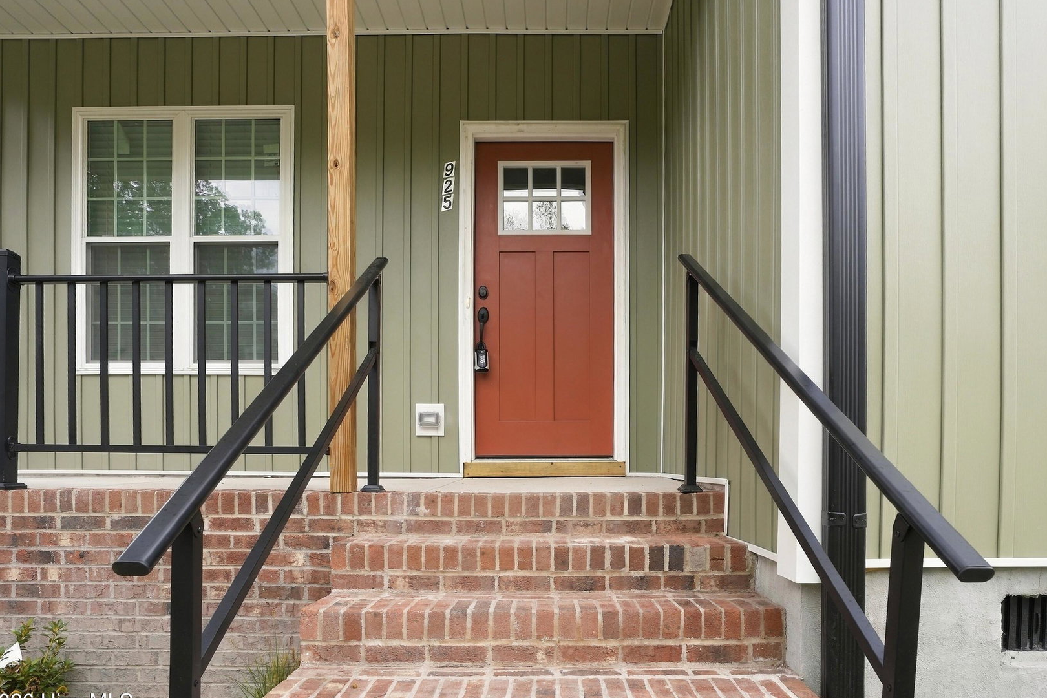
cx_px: 549
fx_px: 582
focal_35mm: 20
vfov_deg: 61.9
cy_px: 350
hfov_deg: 83.9
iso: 400
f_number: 8
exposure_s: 1/100
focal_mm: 18
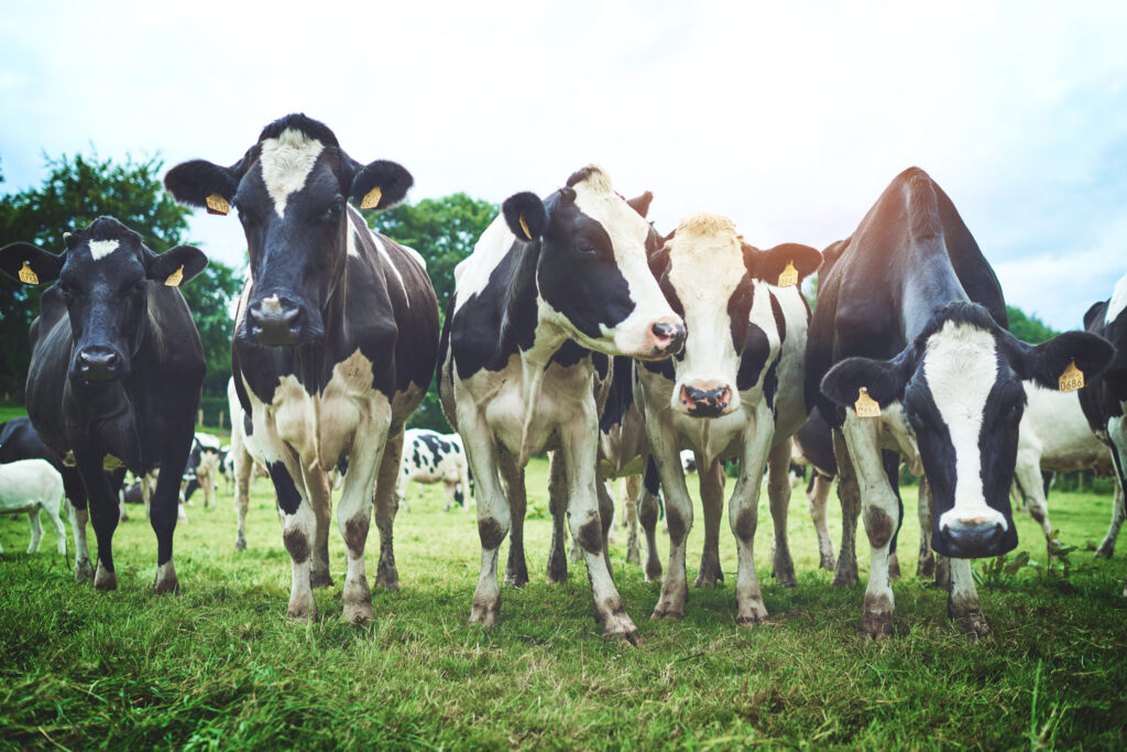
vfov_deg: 37.9
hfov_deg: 54.4
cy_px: 376
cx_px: 564
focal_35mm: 35
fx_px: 1096
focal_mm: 35
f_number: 2.5
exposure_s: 1/1000
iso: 100
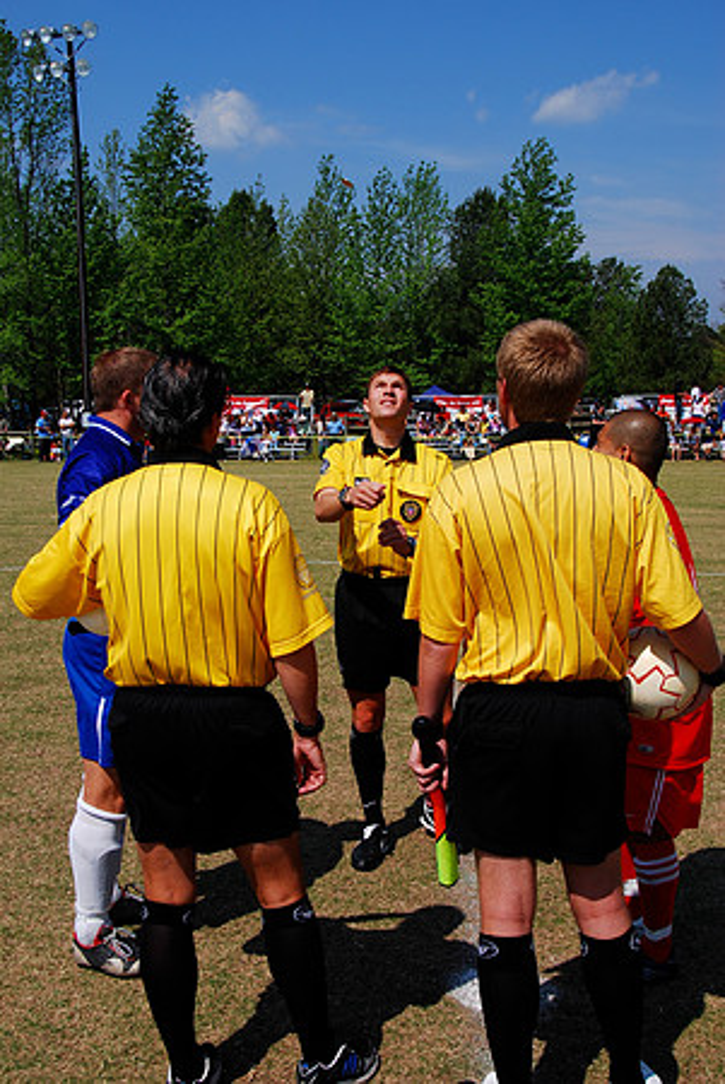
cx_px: 362
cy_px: 542
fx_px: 1221
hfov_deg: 33.1
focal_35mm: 40
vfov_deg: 47.9
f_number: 9
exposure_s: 1/320
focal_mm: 27
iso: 100
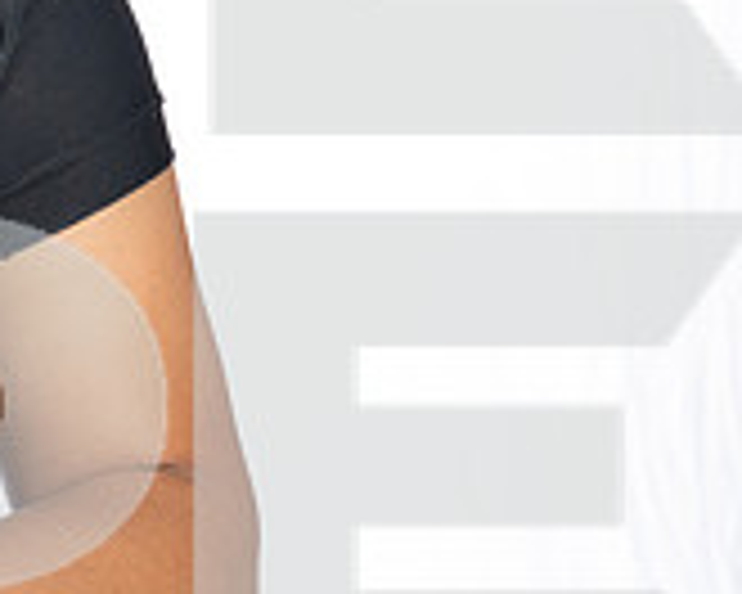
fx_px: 4392
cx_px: -474
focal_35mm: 200
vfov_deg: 7.7
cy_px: -122
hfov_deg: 9.3
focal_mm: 52
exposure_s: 1/250
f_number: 8
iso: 800
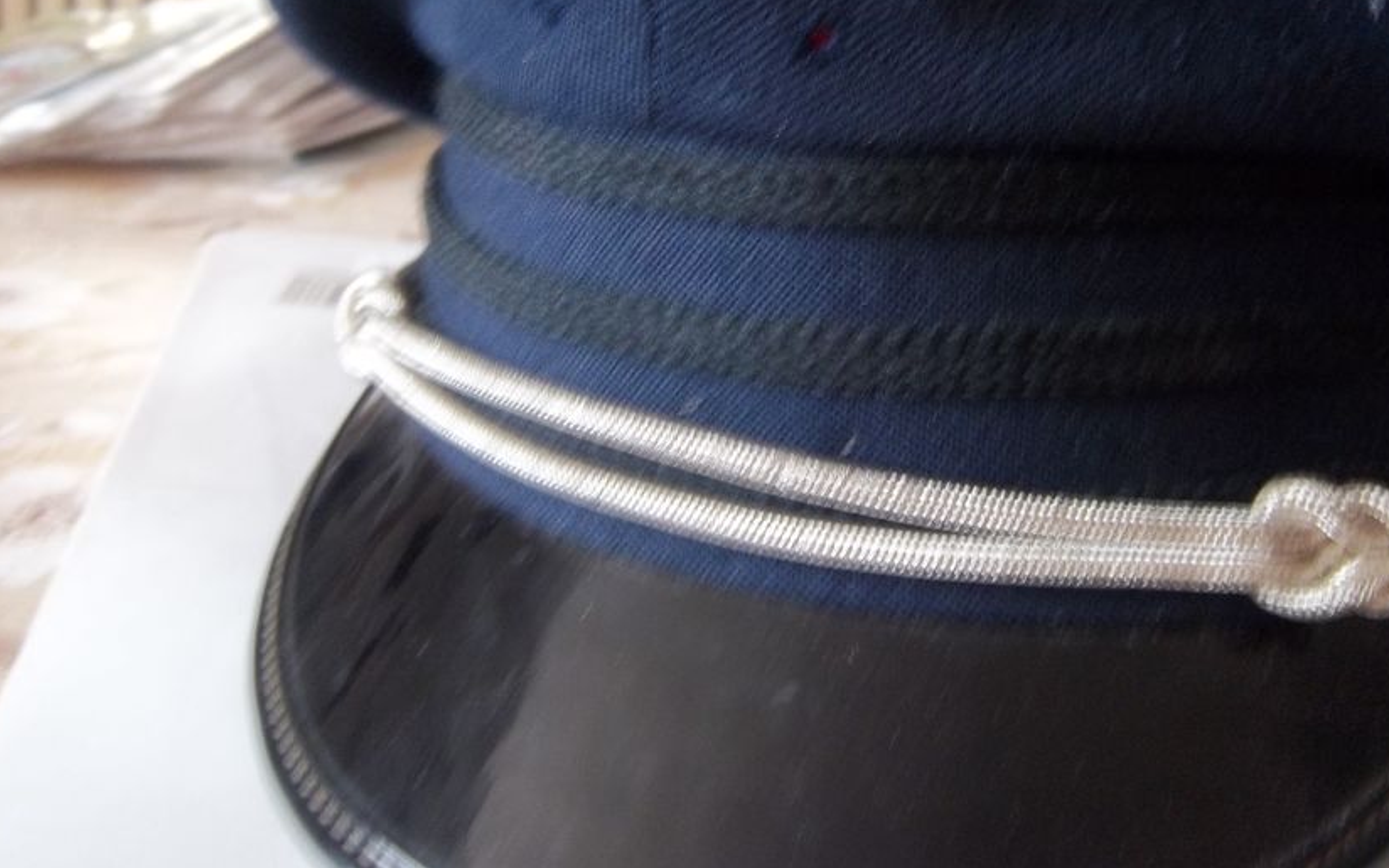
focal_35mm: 36
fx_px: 1363
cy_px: 290
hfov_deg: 54.0
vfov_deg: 35.0
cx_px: 745
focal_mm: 5.05
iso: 160
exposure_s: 1/10
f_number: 3.5
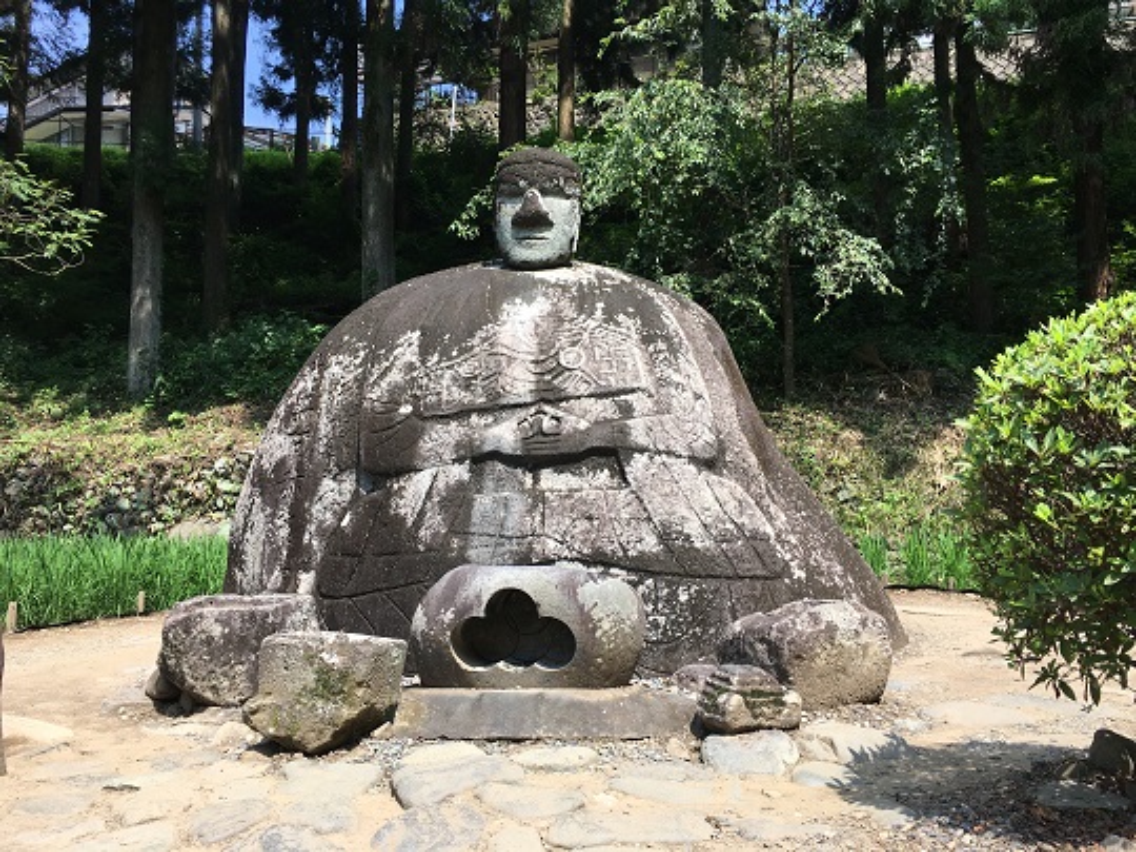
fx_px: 952
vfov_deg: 48.2
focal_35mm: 29
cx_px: 568
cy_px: 426
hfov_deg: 61.7
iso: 25
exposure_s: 1/680
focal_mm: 4.15
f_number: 2.2
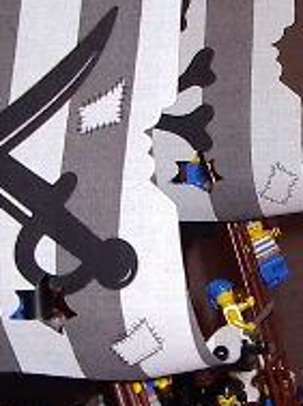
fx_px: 1511
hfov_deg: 11.3
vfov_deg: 15.1
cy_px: 365
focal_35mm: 129
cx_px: 340
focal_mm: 5.8
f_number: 2.6
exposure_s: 1/60
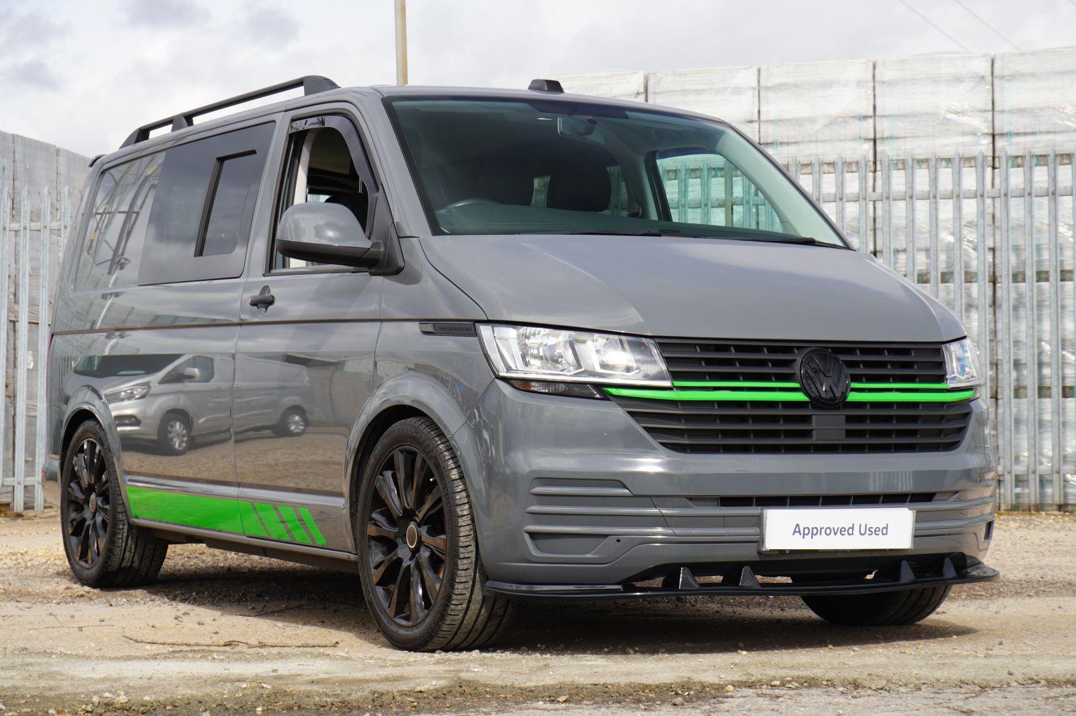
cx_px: 538
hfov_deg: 28.7
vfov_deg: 19.3
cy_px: 358
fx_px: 2105
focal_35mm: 70
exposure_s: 1/100
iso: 100
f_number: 7.1
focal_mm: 47
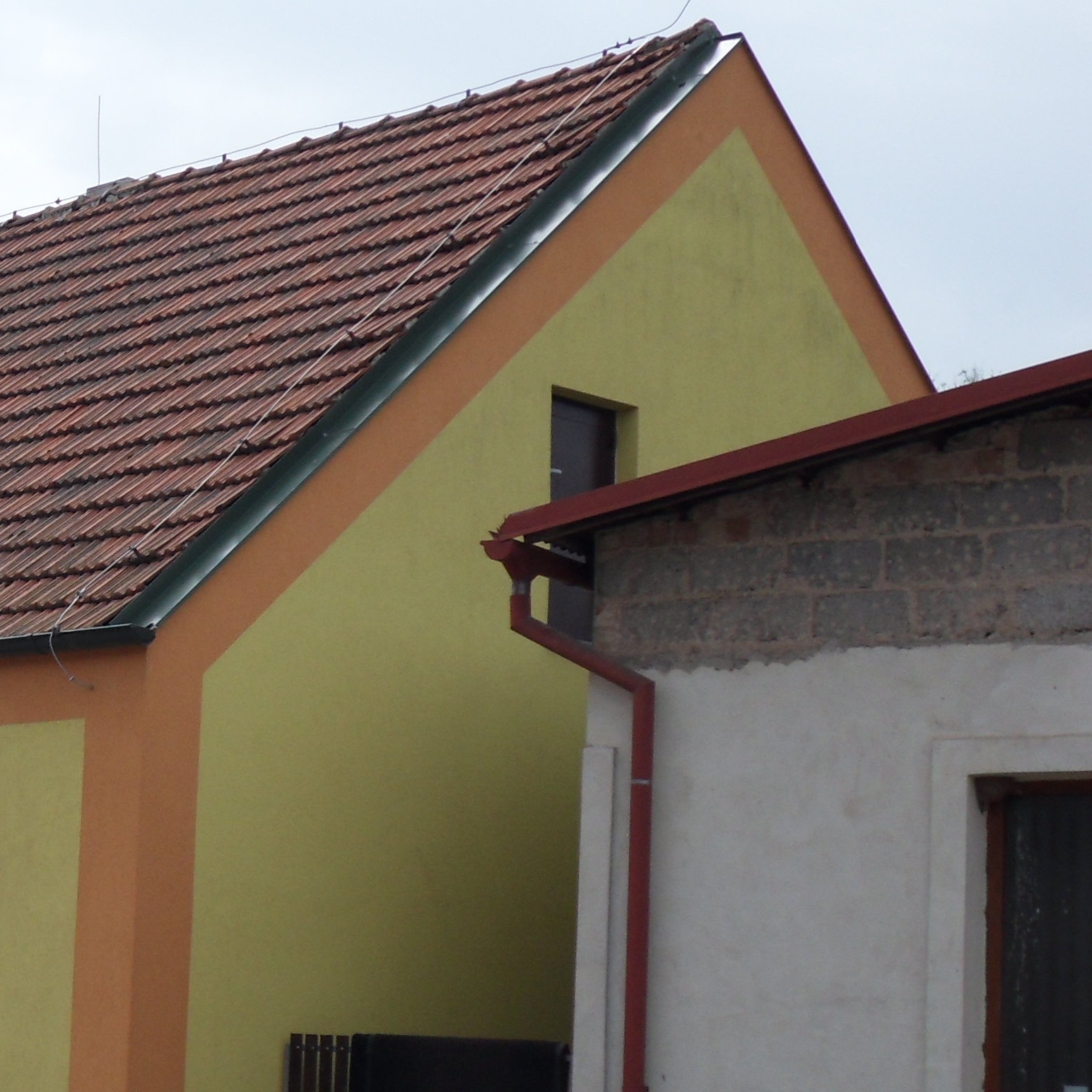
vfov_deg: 16.9
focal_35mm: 103
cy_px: 717
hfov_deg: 16.1
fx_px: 3676
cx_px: -302
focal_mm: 7.9
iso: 80
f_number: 9.3
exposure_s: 1/125
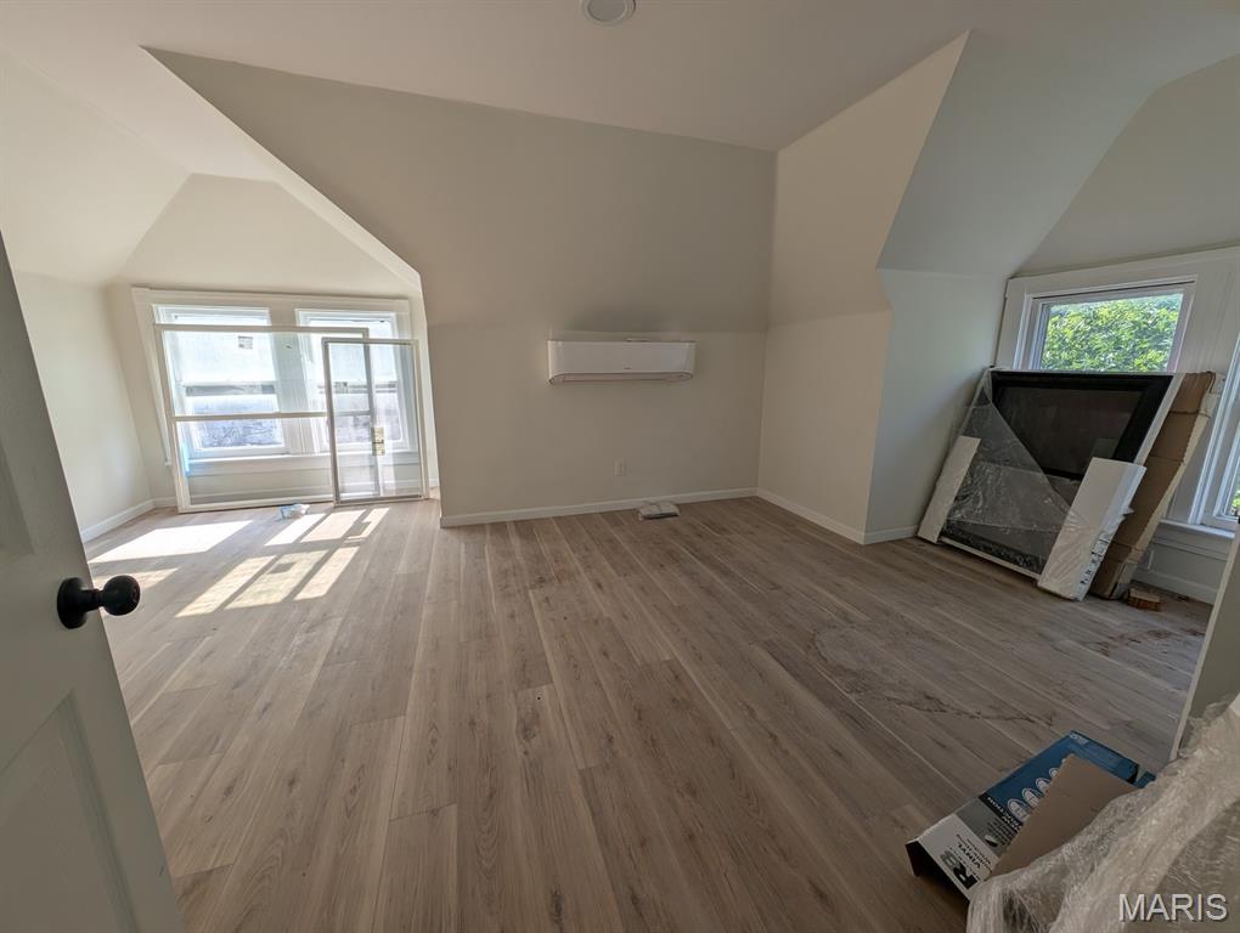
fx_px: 430
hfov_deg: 110.5
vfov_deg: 94.6
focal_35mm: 12
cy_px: 466
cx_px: 620
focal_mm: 2.23
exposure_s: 1/314
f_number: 1.95
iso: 41
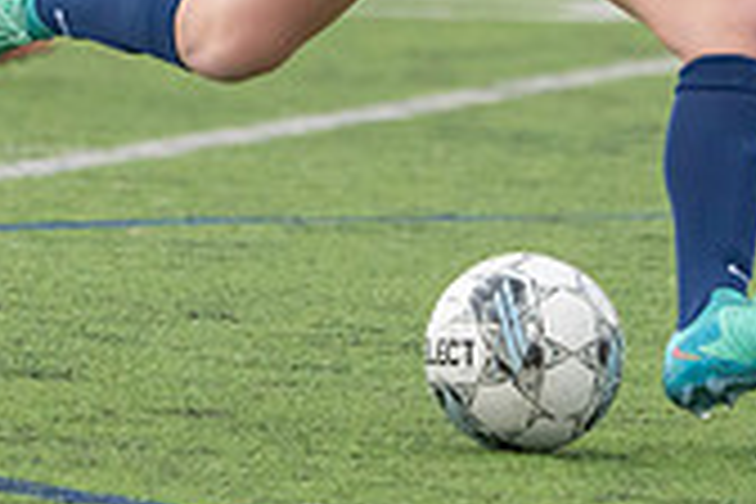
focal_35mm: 1217
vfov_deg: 1.1
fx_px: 25555
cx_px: 423
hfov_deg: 1.7
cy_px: -331
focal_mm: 352
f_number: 5.6
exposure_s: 1/1250
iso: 2500
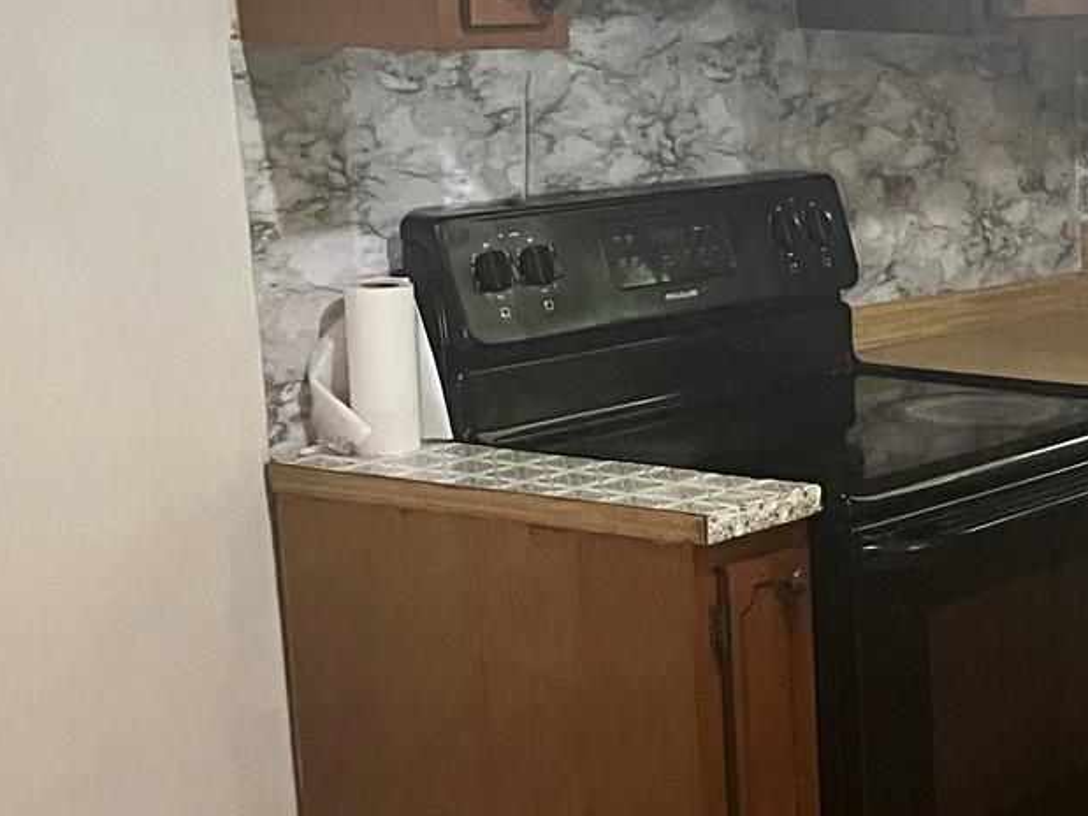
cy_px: 549
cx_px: 1566
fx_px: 2703
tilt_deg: -12.0
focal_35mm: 86
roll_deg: -0.5
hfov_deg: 20.1
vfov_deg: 17.1
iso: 400
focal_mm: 5.1
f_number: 1.6
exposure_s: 1/60
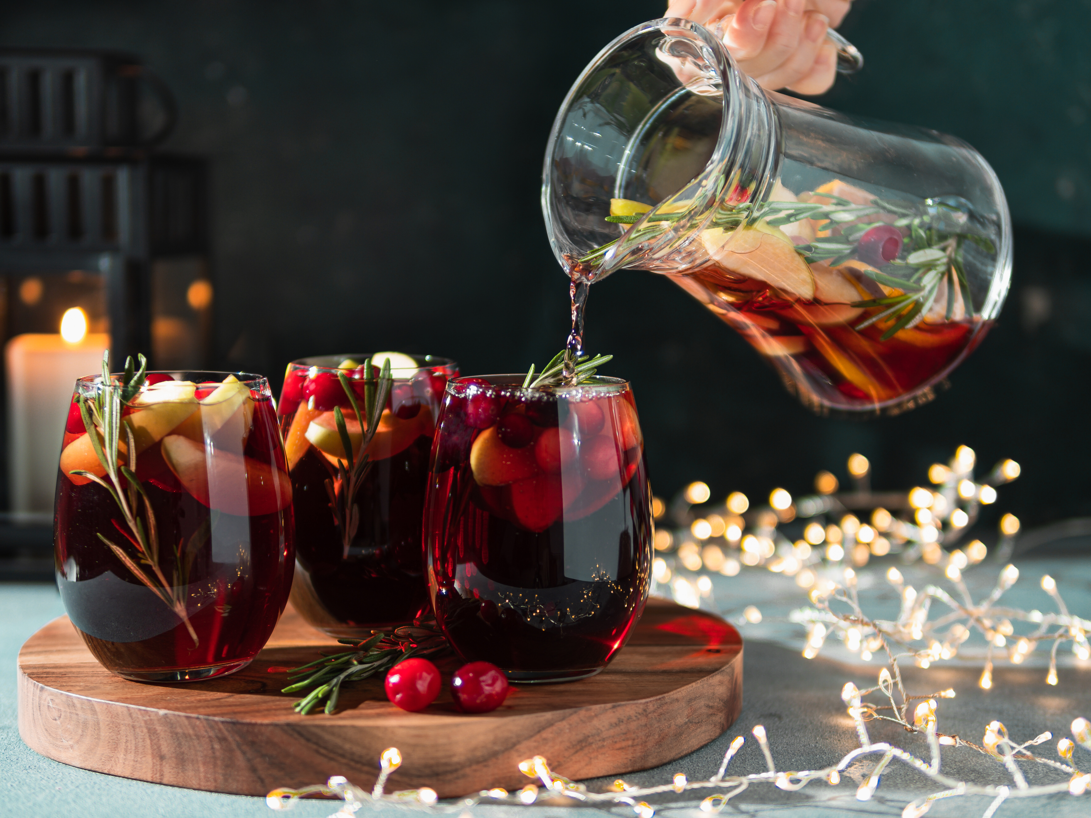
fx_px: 1891
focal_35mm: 60
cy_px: 409
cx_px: 546
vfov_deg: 24.4
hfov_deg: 32.2
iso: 64
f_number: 1.4
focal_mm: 30
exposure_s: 1/10
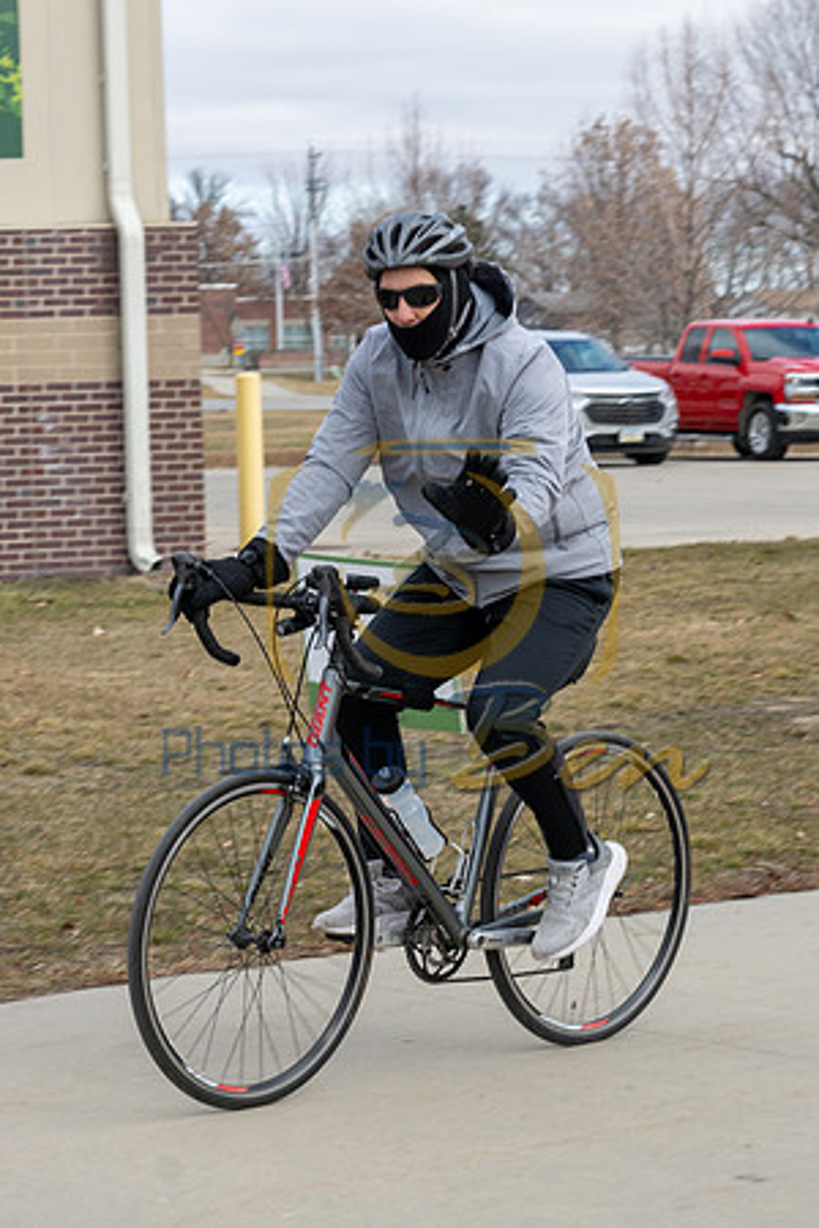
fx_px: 4350
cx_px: 334
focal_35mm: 127
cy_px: 568
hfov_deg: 10.8
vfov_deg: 16.1
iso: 250
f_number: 7.1
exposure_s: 1/320
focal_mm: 65
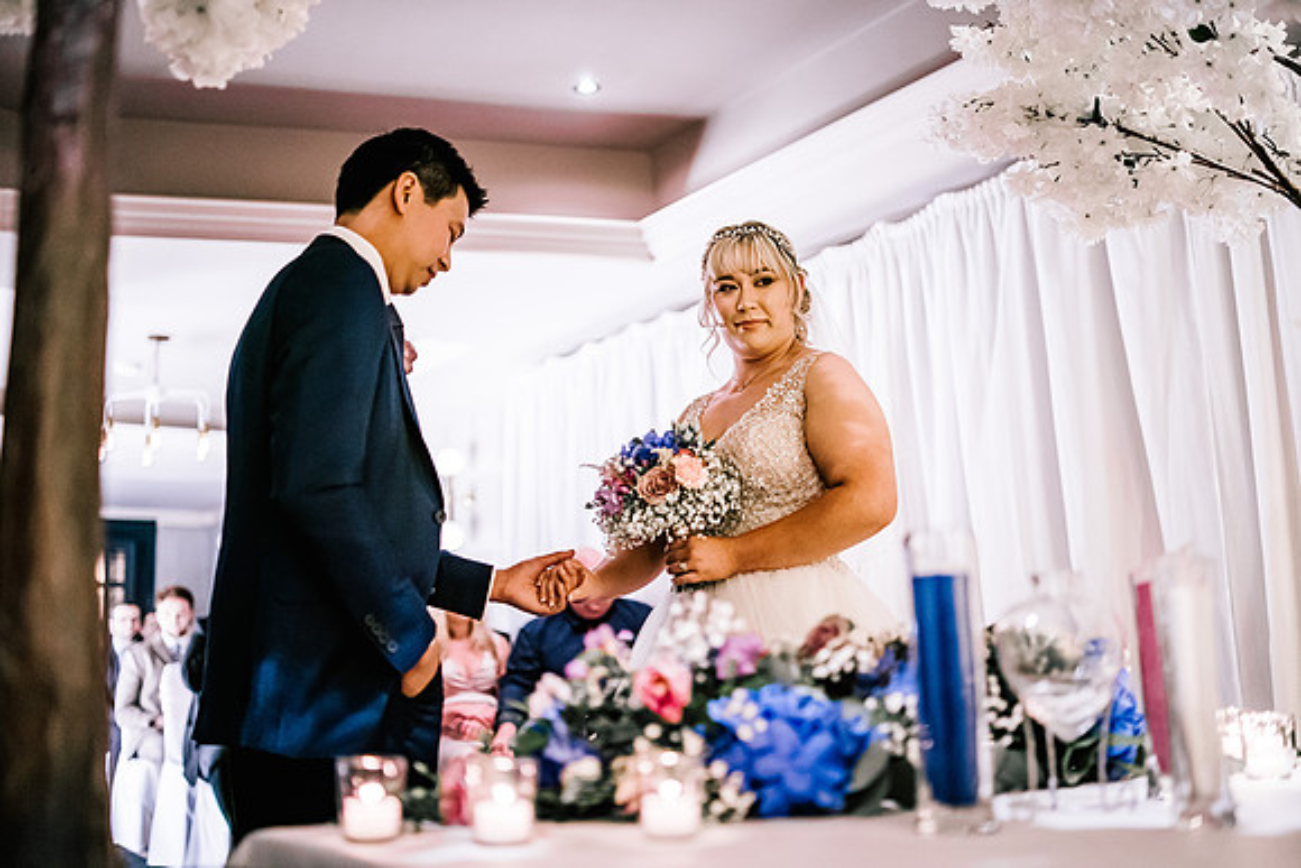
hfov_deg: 53.0
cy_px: 434
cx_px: 650
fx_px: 1306
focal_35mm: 36
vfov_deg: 36.8
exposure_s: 1/250
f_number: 1.4
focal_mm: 35
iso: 2500
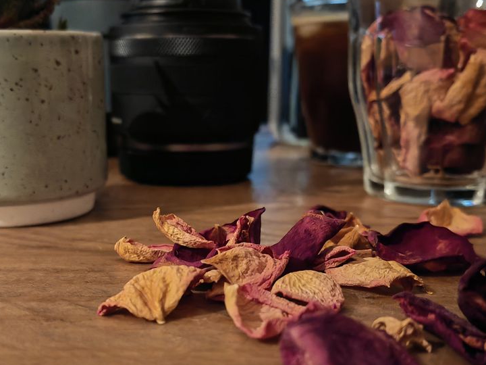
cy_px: 243
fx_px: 674
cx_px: 190
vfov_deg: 30.0
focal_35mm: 48
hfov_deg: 39.5
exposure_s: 1/16.7
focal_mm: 5.53
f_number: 1.8
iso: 6400
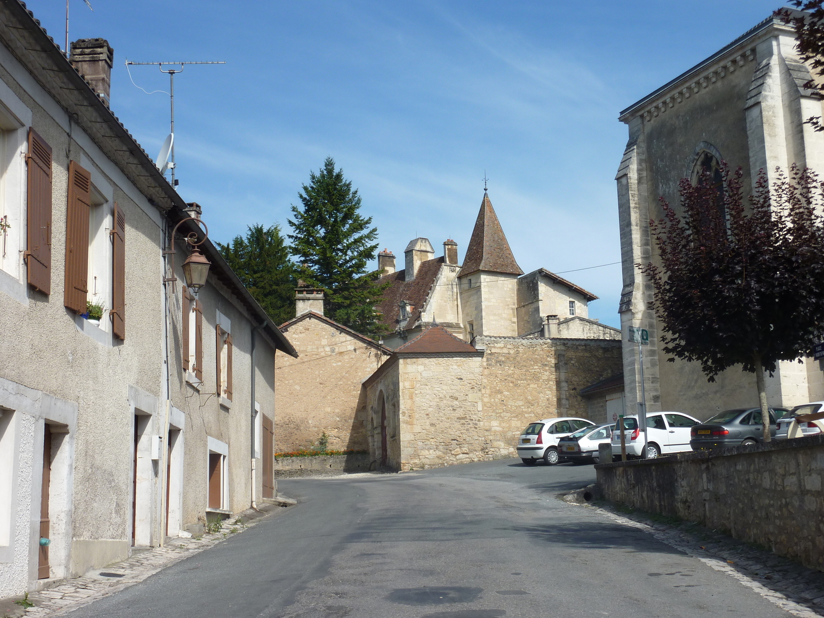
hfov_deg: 39.7
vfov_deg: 30.3
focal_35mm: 48
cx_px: 412
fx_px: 1143
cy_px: 309
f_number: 5
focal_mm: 7.9
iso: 80
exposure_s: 1/400
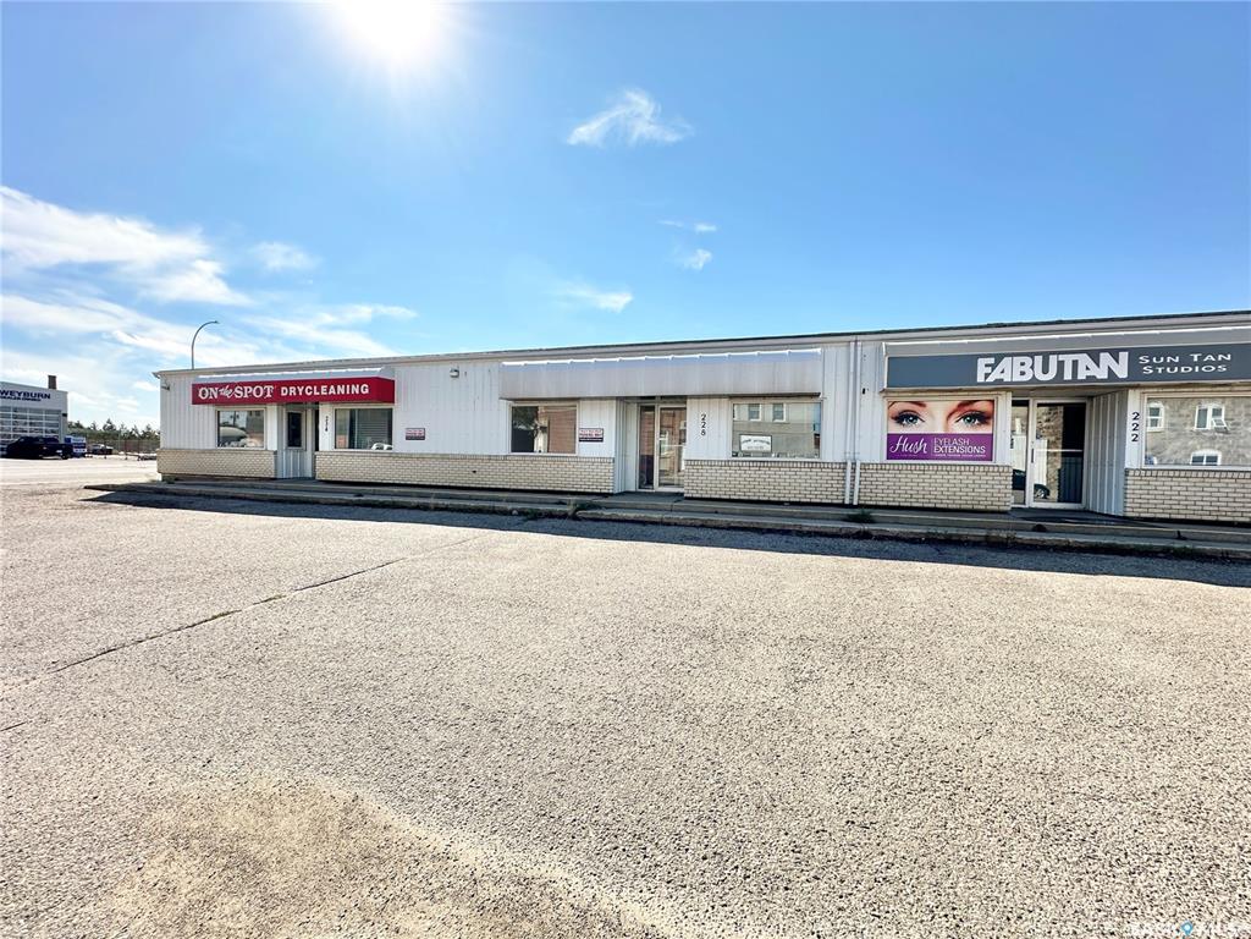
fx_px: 506
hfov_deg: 102.1
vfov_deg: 85.7
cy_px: 470
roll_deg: -1.1
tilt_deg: -1.9
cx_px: 626
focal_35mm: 14
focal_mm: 2.22
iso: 40
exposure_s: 1/1033
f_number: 2.2
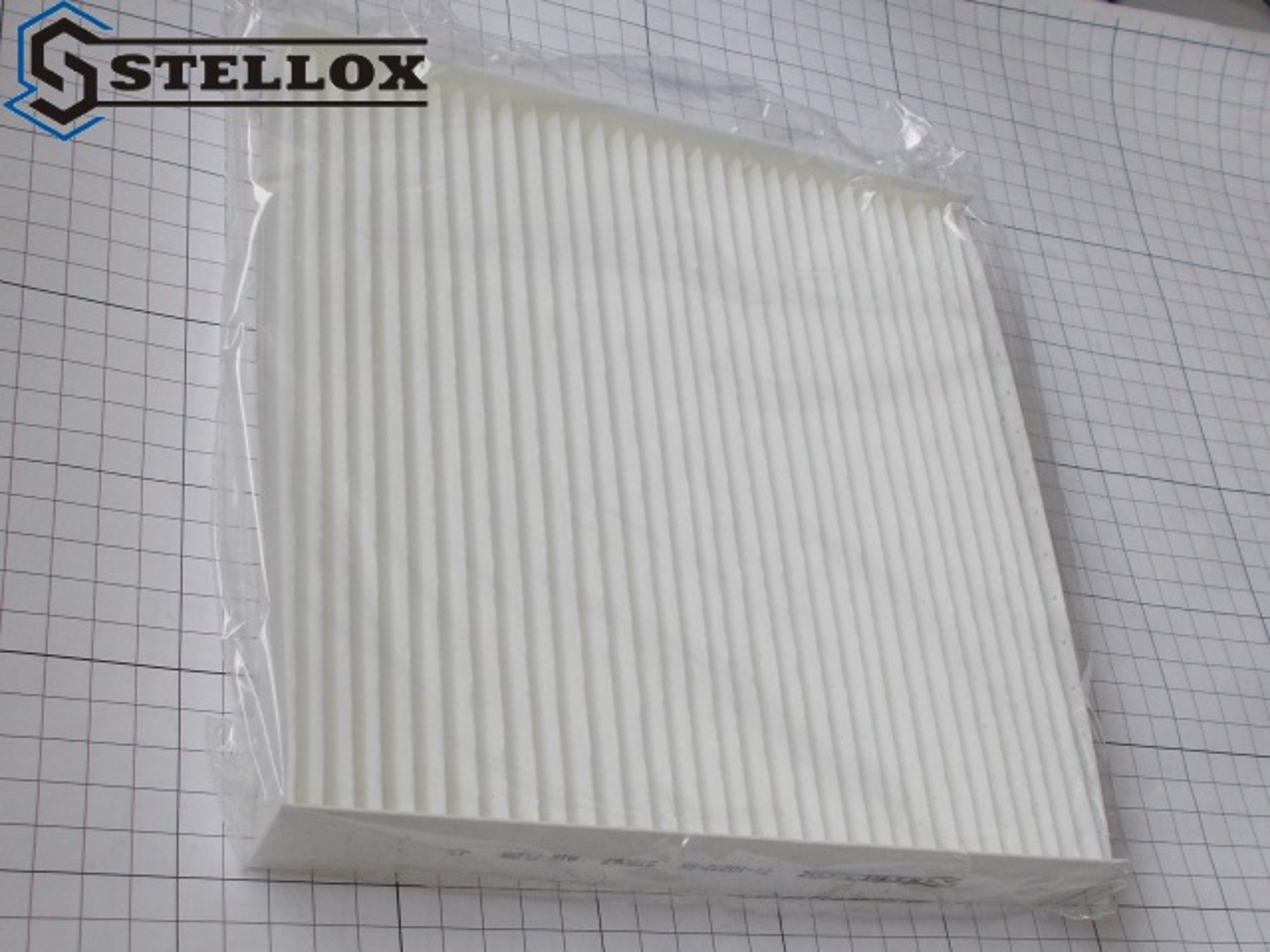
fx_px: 954
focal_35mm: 26
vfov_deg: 53.1
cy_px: 476
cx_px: 635
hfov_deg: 67.3
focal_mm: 4.6
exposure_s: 1/200
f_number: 3.2
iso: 80
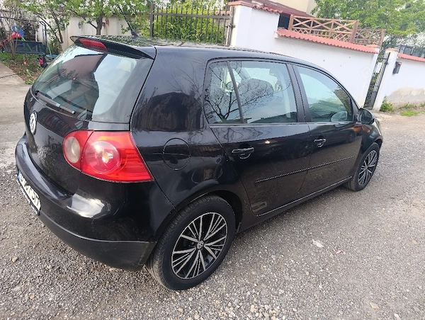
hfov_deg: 73.8
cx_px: 212
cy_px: 160
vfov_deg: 59.0
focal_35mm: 23
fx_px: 283
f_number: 1.65
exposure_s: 1/101
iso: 103
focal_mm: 6.11
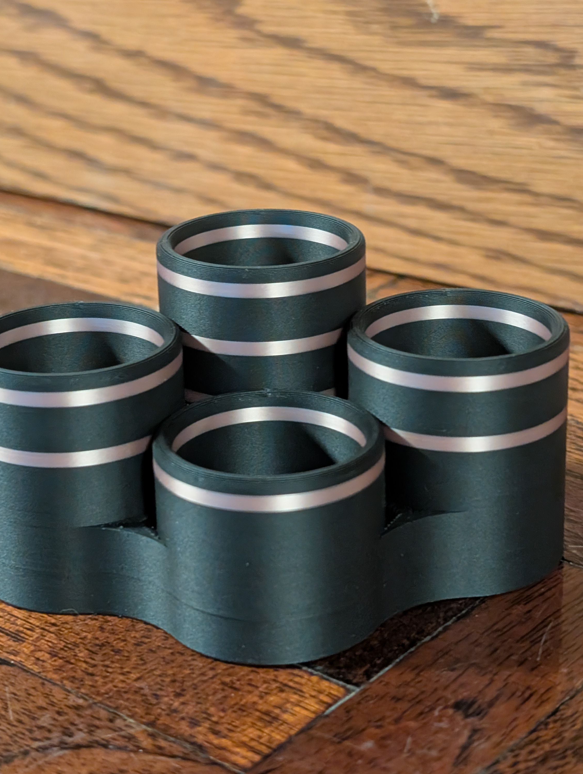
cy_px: 288
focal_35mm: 67
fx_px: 1501
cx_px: 285
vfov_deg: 28.8
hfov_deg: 22.0
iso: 723
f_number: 1.68
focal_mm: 6.9
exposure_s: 1/15
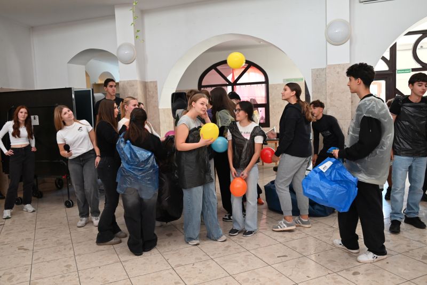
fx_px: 368
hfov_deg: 60.3
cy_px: 142
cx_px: 214
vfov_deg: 42.4
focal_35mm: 31
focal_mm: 31
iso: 1600
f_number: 4.5
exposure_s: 1/80
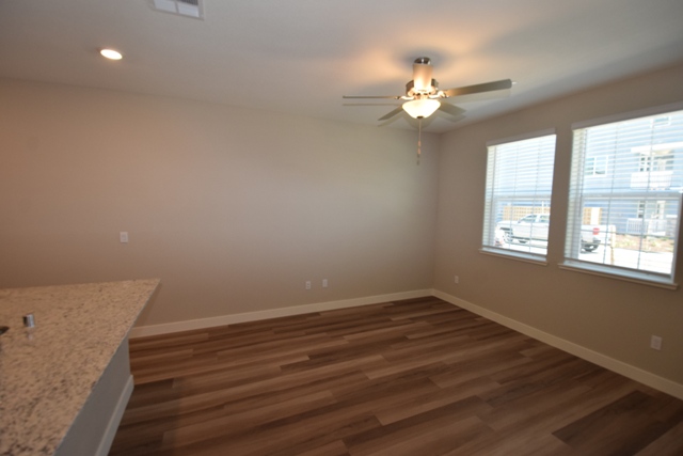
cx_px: 342
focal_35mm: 15
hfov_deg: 100.4
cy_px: 228
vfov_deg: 77.4
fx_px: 285
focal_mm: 10
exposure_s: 1/125
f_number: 5.6
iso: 720
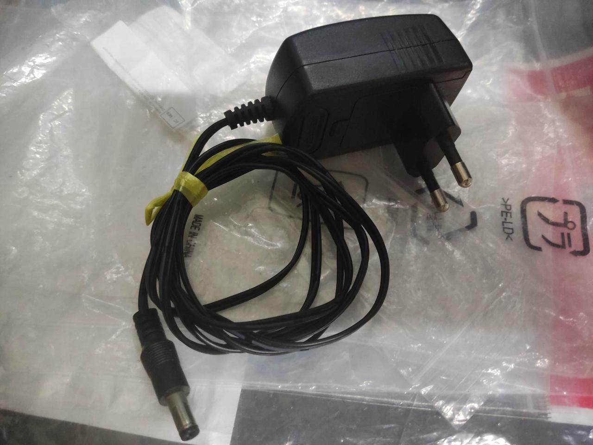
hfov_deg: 69.4
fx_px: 428
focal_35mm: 25
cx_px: 296
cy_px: 222
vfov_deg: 54.9
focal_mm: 4.71
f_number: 1.79
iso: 710
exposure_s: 1/24
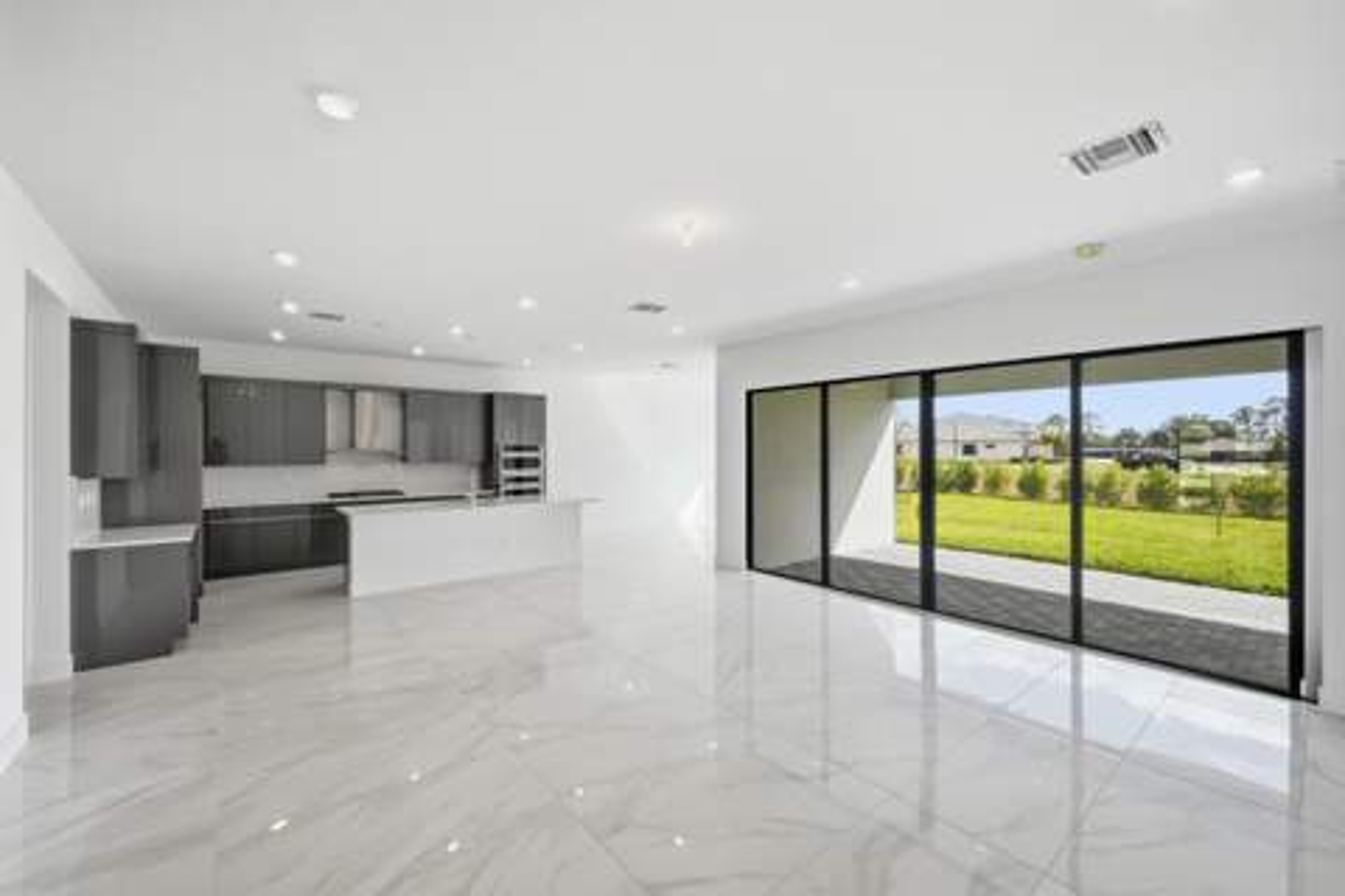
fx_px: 523
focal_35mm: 14
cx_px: 672
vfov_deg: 81.2
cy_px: 448
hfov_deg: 104.3
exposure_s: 1/1600
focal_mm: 14
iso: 100
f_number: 4
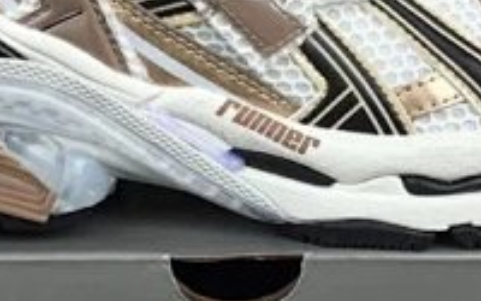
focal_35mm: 105
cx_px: 224
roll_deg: +0.4
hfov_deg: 19.8
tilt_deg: -19.1
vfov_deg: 12.5
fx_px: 1376
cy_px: 181
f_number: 2.4
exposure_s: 1/431
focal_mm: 3.3
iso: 25
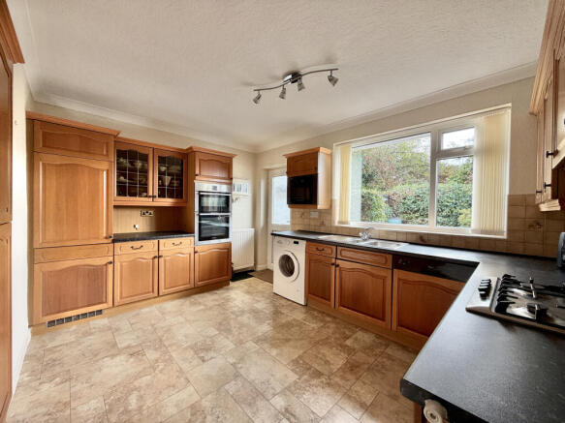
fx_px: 228
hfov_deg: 102.1
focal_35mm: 14
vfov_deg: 85.7
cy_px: 212
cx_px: 282
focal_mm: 2.22
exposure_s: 1/121
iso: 125
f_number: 2.2
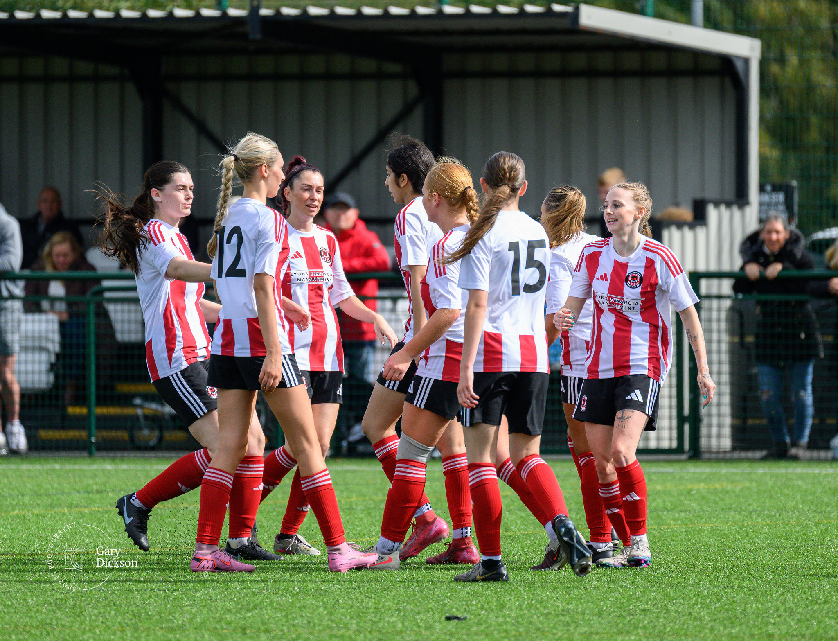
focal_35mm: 486
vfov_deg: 3.1
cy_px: 228
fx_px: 11847
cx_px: 464
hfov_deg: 4.1
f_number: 5.3
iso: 1100
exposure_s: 1/4000
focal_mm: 340
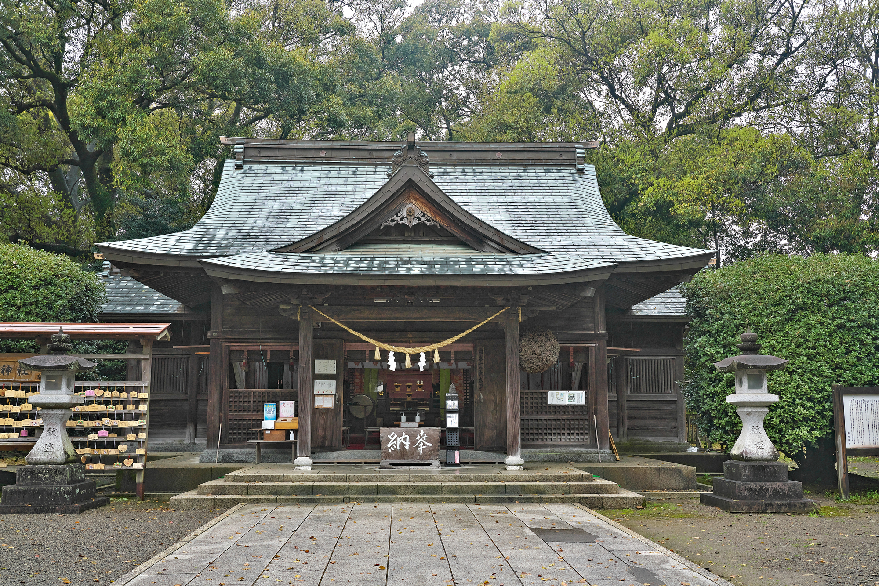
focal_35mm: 34
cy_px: 293
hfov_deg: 55.8
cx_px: 440
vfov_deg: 38.9
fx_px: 830
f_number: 10
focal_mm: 34
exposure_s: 1/80
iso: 400
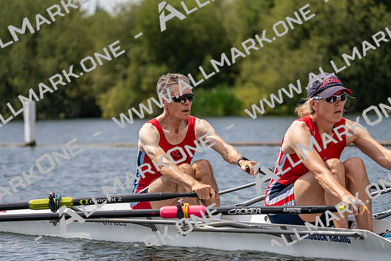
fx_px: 2173
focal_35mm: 200
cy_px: 130
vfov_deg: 6.9
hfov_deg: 10.3
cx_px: 196
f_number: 5.6
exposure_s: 1/1600
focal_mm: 200
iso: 200
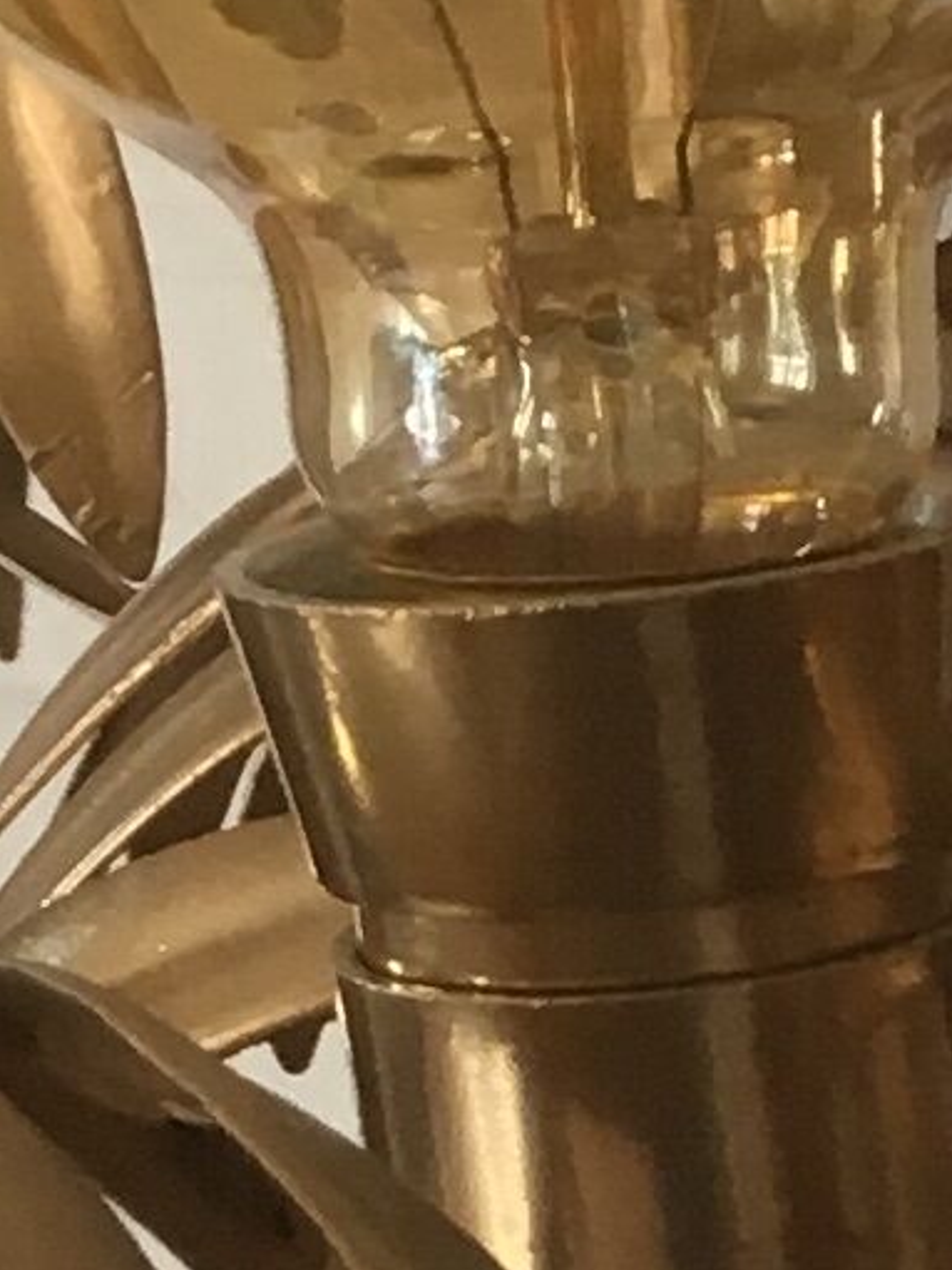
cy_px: 2920
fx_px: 8401
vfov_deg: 8.1
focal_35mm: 229
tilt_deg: -22.1
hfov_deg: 6.3
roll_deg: -2.4
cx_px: 2085
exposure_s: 1/33
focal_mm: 4.15
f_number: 2.2
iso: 64
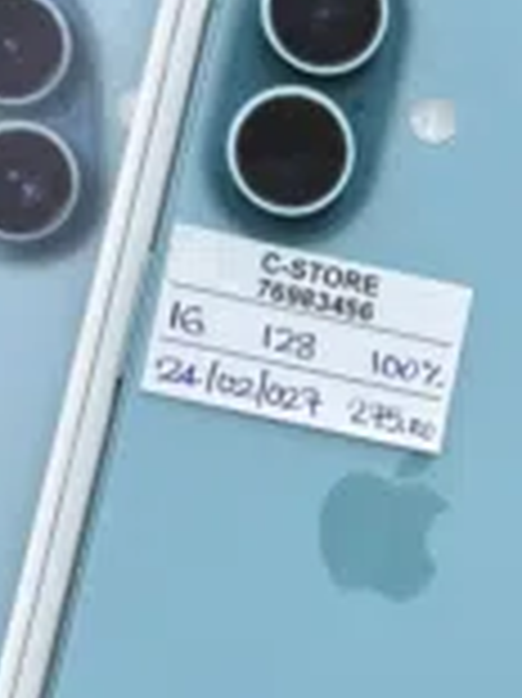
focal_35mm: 124
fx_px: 2497
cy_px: 531
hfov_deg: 11.9
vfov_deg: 15.8
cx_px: 338
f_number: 1.78
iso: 64
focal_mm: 6.76
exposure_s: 1/260
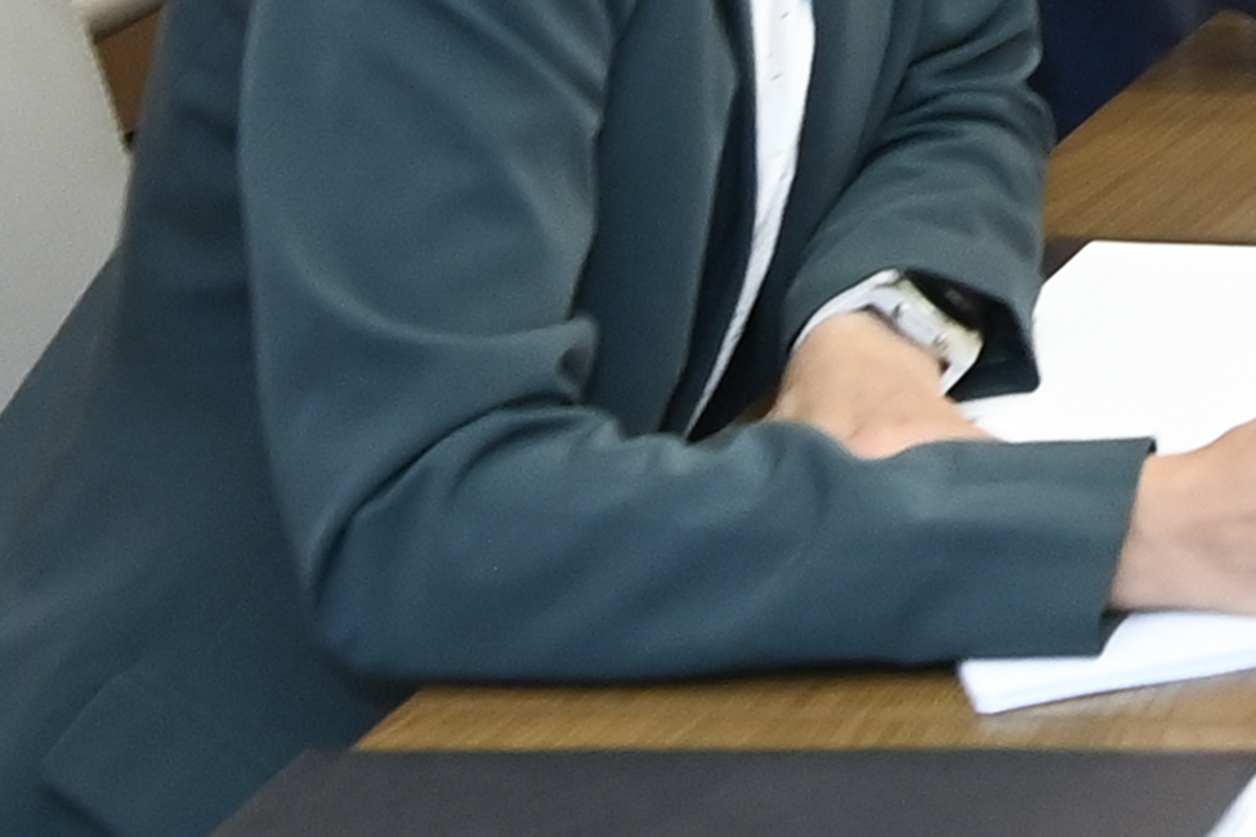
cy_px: -1342
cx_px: 3211
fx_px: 4779
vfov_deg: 8.8
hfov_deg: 11.6
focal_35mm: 137
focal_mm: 24
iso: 1600
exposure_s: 1/100
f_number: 6.3
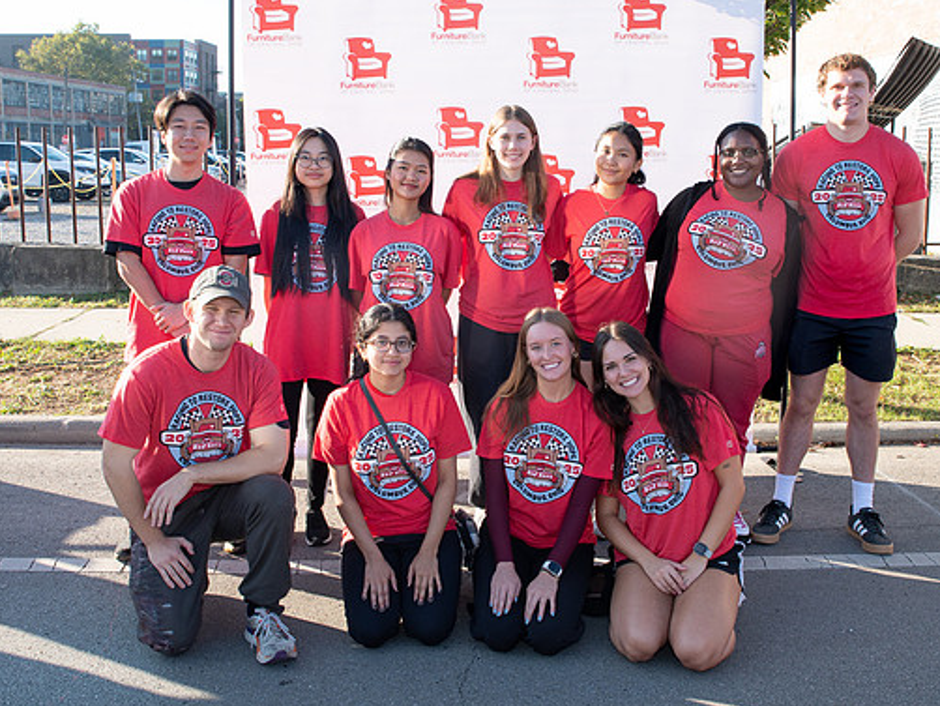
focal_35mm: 36
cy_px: 311
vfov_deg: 39.6
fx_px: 978
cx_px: 510
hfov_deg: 51.3
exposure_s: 1/200
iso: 100
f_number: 7.1
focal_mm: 24
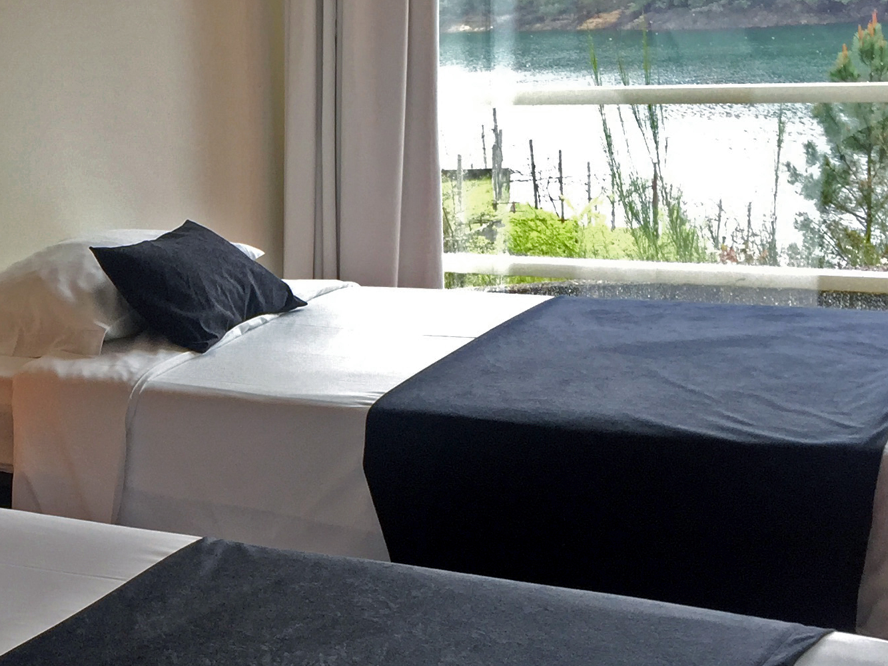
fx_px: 1822
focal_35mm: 71
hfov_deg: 25.9
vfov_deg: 20.6
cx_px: -13
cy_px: 458
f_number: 2.2
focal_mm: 4.15
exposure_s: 1/100
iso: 50
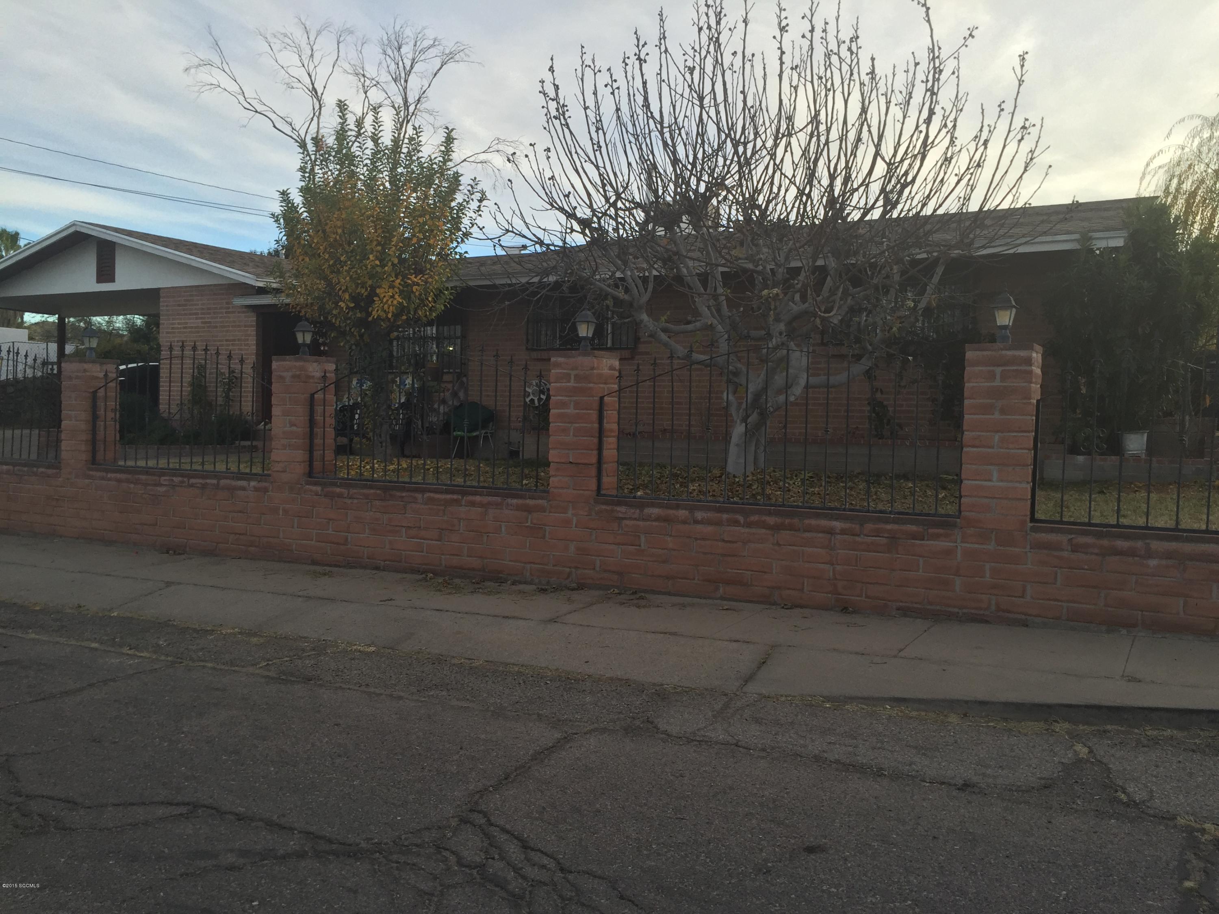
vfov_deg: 48.2
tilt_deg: -1.0
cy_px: 457
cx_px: 610
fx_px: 1021
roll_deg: -2.1
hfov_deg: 61.7
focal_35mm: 29
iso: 32
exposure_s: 1/370
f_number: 2.2
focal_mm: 4.15
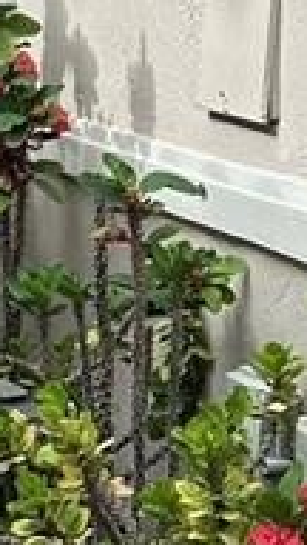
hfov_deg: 7.2
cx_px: -293
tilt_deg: -4.1
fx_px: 2359
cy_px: 136
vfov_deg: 13.2
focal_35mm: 163
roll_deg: -0.7
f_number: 1.78
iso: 80
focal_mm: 6.86
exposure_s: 1/1916
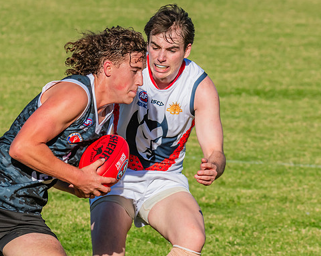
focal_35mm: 399
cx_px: 77
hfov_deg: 4.9
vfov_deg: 3.9
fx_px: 3788
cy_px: 93
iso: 800
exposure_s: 1/1600
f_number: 11
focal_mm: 240
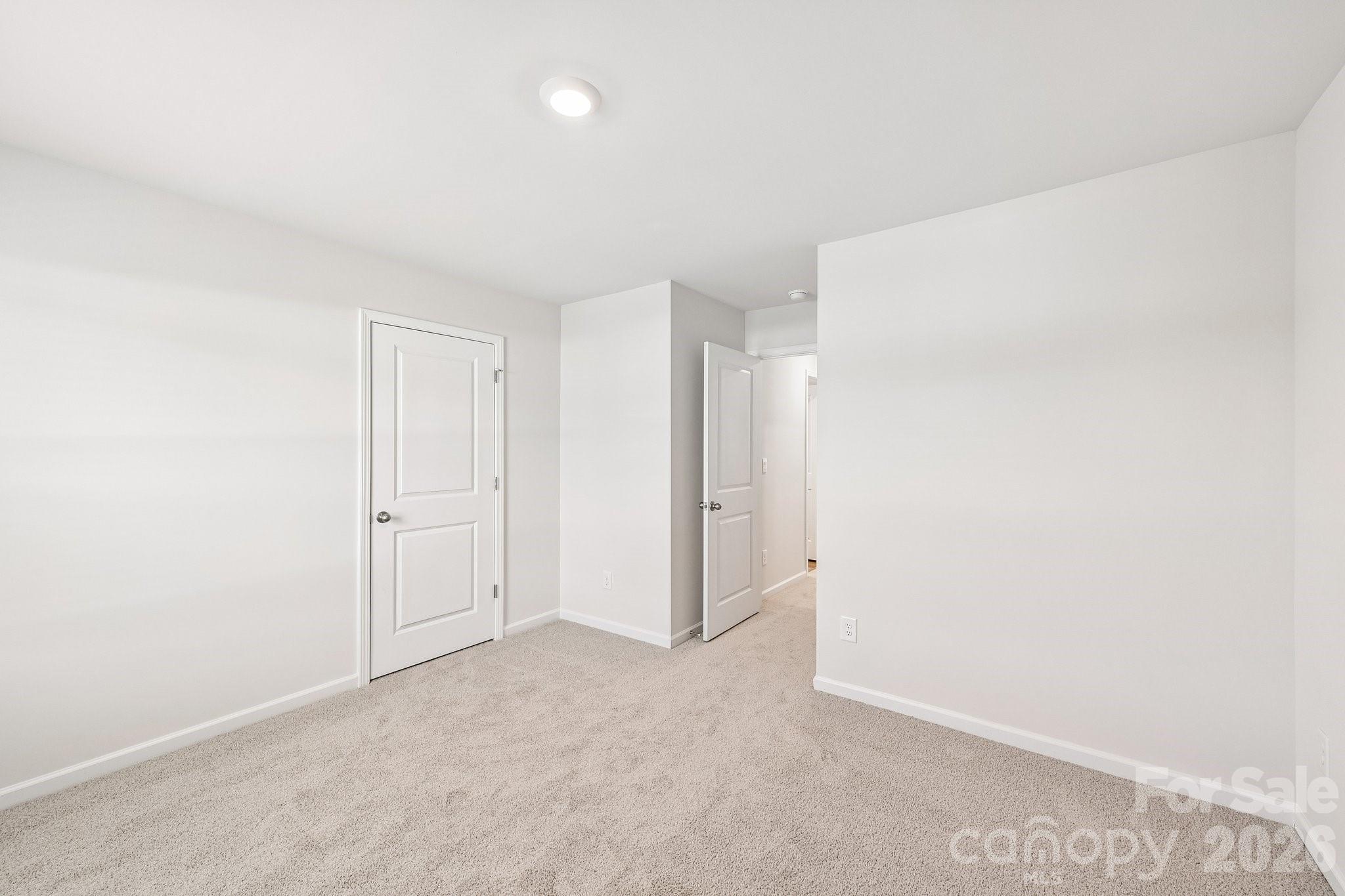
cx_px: 672
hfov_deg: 104.3
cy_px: 448
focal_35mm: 14
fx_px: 523
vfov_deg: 81.2
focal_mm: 14
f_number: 8
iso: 320
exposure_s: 1/15
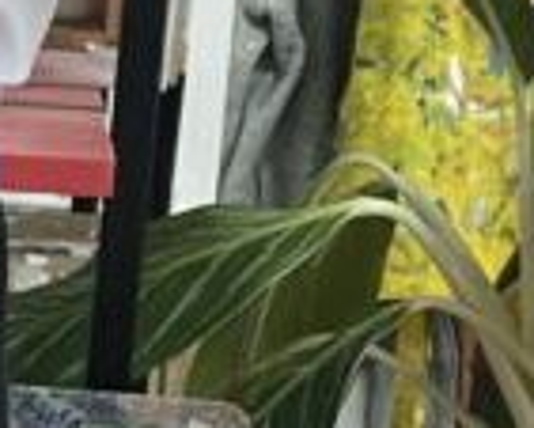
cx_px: -701
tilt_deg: -13.6
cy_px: 455
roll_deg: -0.5
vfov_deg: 8.5
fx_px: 2847
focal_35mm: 180
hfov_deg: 9.6
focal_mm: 4.2
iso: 80
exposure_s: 1/50
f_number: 1.6
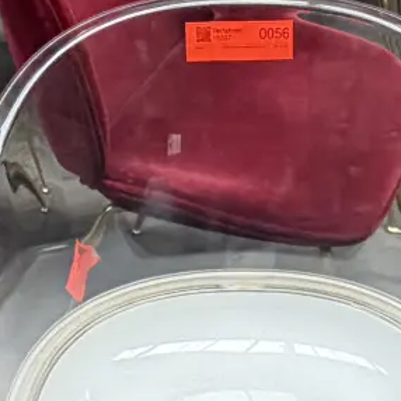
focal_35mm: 83
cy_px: 386
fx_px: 1088
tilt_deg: -44.6
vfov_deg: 20.3
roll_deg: -0.8
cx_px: 226
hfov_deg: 20.9
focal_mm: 2.22
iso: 200
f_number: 2.2
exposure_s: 1/121
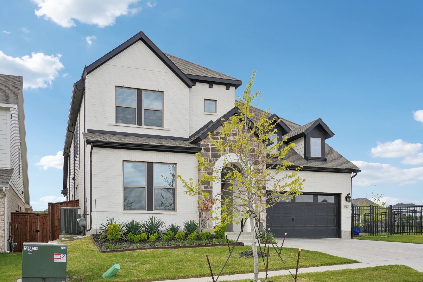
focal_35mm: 35
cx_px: 212
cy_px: 141
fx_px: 411
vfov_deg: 37.8
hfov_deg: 54.4
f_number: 8
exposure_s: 1/250
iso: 100
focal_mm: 35
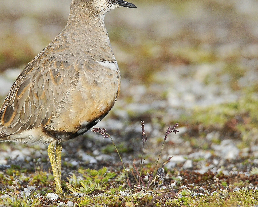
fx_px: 10034
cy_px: 82
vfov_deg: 1.2
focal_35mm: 1314
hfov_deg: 1.5
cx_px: 81
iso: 500
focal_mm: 600
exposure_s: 1/640
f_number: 7.1
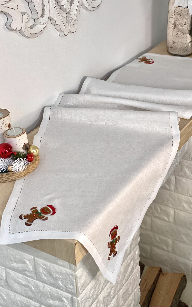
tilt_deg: -29.7
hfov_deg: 22.4
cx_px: 106
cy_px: 152
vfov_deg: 35.1
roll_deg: +3.2
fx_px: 486
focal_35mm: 58
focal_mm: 6
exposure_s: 1/100
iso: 125
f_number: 2
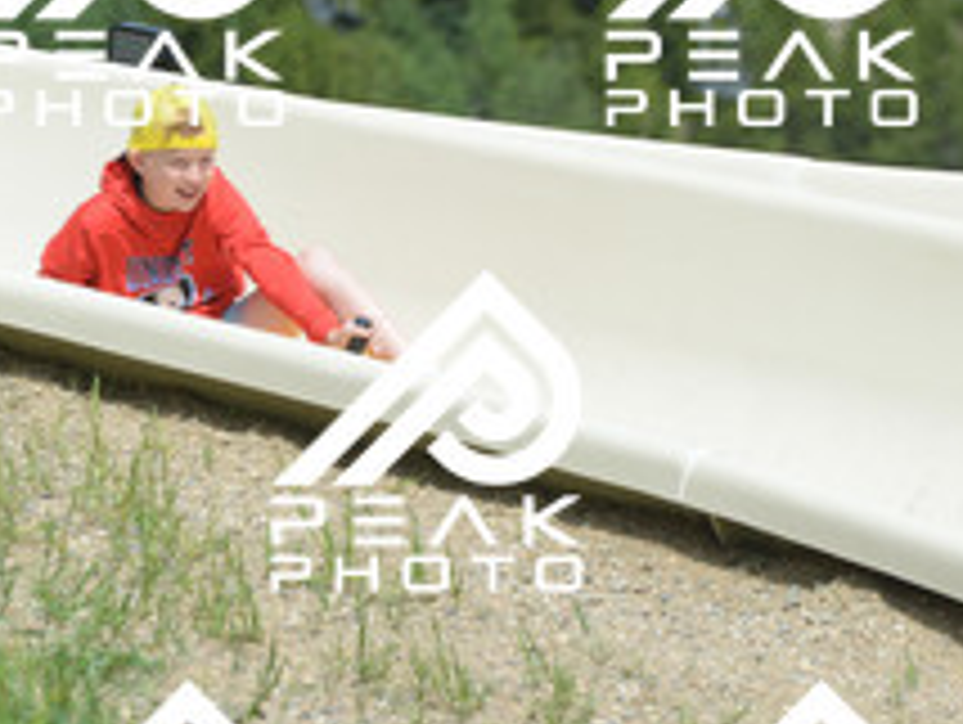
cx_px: 446
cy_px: 402
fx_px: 9748
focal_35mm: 350
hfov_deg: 5.7
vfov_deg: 4.3
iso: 250
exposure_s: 1/640
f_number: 6.3
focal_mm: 195
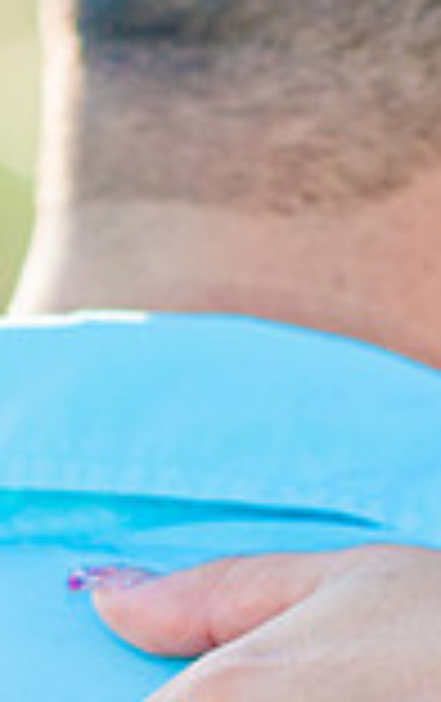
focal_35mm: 321
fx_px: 6150
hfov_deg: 4.1
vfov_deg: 6.5
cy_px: 670
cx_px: 792
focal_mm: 85
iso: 200
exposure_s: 1/800
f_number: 3.2
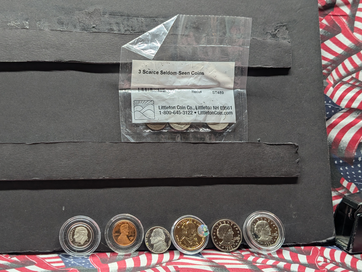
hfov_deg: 38.9
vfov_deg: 29.7
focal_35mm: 49
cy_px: 136
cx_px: 181
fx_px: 513
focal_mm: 6.9
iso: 65
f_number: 1.68
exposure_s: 1/65.4
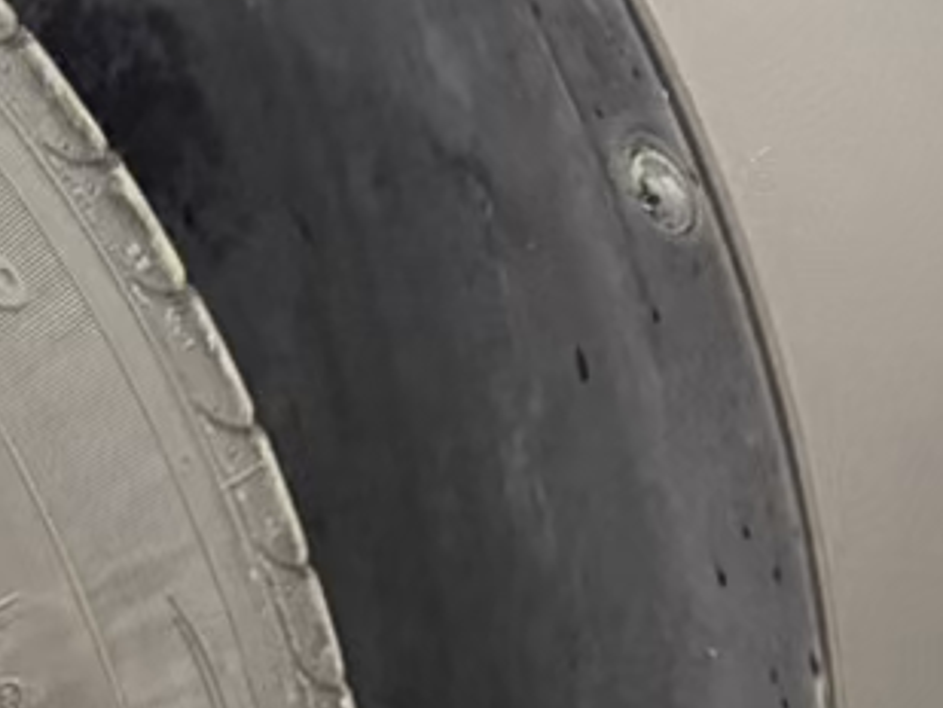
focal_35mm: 133
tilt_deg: -11.9
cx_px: -1323
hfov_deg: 12.0
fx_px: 3625
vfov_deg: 10.7
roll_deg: +0.5
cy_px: 1131
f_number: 1.78
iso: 800
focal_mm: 6.76
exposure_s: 1/50
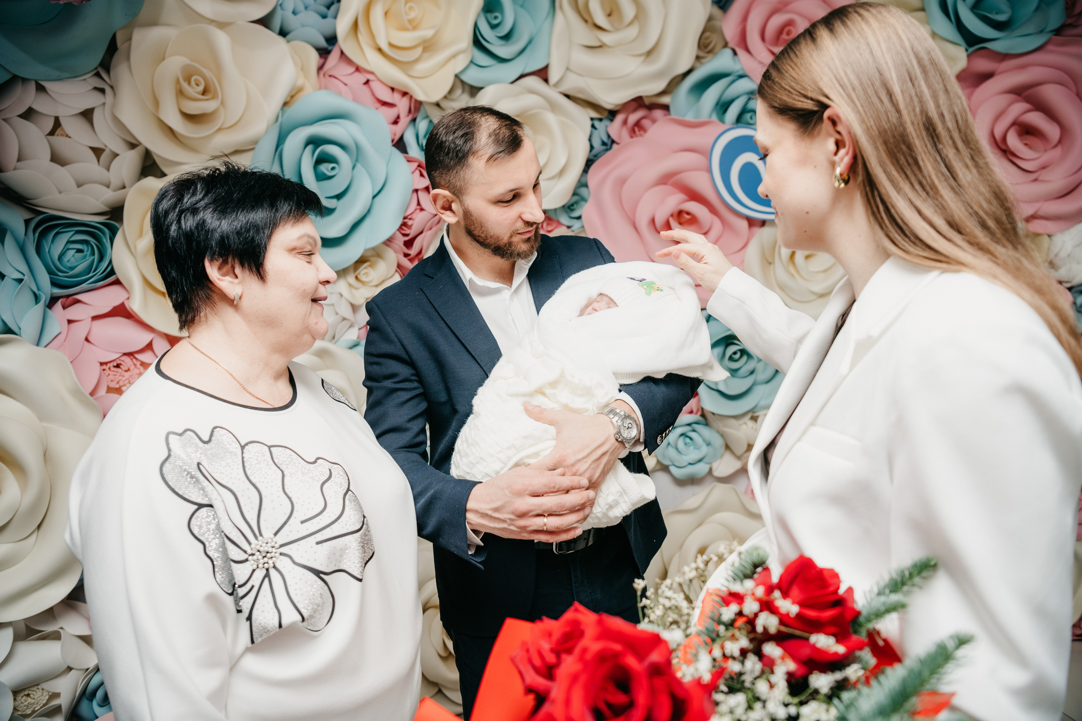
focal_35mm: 24
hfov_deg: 73.7
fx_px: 721
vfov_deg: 53.1
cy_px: 360
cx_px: 541
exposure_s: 1/160
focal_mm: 24
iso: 200
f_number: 3.5
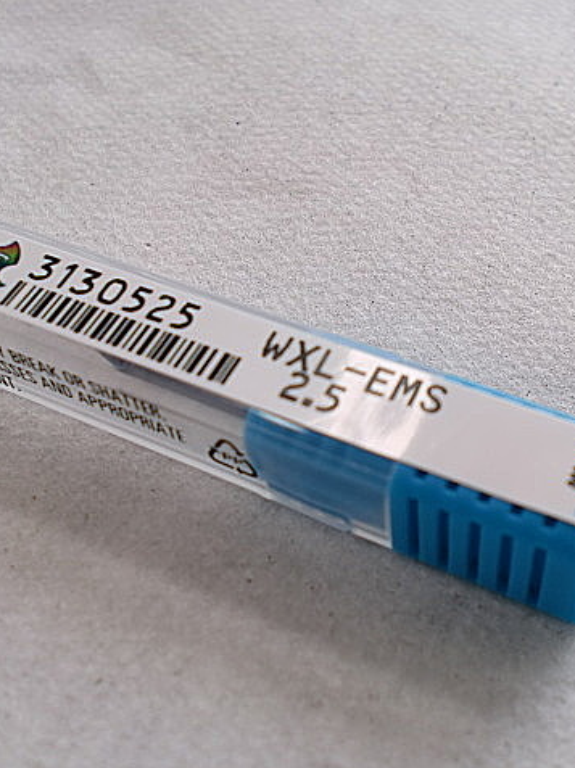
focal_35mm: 47
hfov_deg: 30.8
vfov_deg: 40.5
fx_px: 1042
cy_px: 385
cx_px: 316
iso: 64
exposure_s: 1/125
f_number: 3.1
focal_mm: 6.3
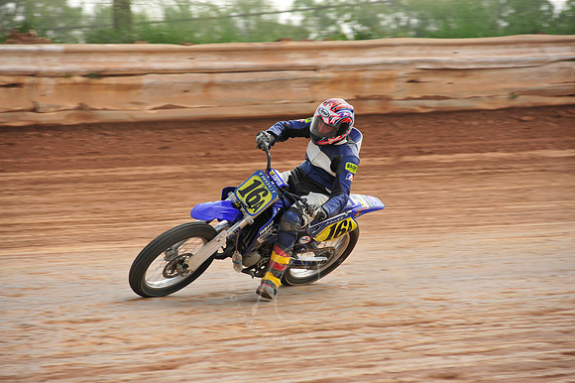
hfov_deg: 10.3
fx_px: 3193
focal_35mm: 200
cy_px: 192
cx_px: 288
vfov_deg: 6.9
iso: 200
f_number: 6.3
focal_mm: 200
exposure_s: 1/400
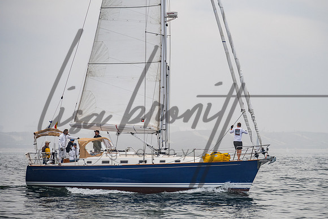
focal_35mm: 266
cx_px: 184
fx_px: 2424
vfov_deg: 5.2
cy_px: 106
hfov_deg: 7.7
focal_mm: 200
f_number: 6.3
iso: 500
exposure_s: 1/1250
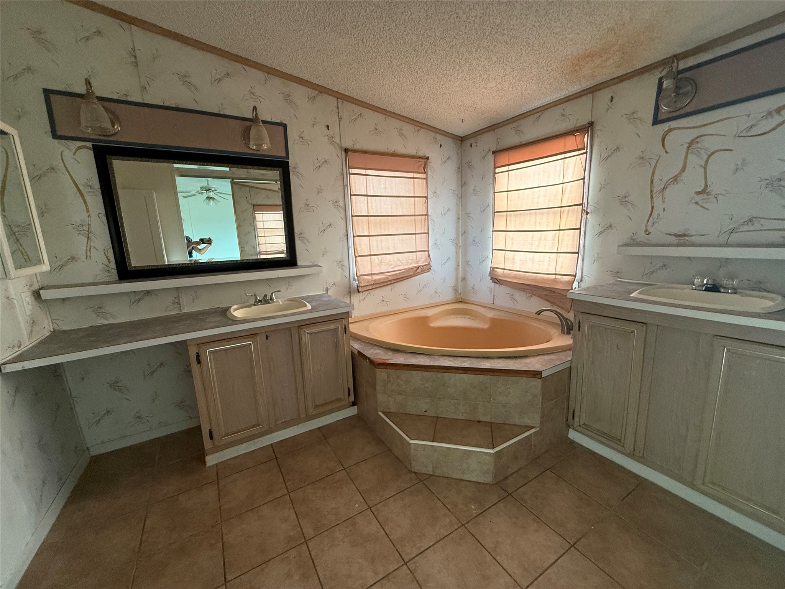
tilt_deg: -11.1
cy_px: 294
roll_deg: +1.9
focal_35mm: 14
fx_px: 317
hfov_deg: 102.1
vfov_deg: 85.7
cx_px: 392
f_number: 2.2
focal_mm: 2.22
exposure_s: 1/99
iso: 320
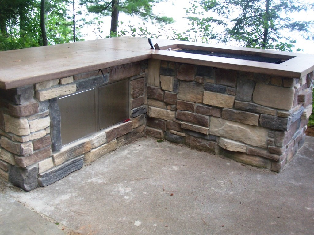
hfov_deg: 47.9
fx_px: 354
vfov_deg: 36.8
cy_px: 118
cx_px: 157
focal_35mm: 39
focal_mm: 6.4
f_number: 3.9
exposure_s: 1/60
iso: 80
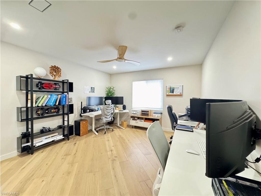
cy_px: 98
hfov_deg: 102.1
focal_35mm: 14
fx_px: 106
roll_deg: -0.7
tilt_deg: -1.8
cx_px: 130
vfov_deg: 85.7
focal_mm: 2.22
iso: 1250
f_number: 2.2
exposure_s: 1/60
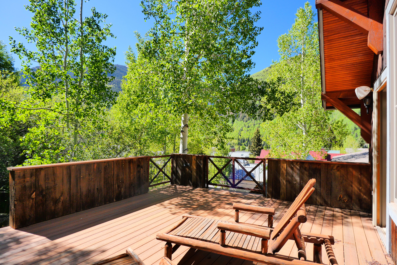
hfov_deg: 90.0
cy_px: 132
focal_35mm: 18
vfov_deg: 67.4
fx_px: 198
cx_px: 198
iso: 800
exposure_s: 1/640
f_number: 4.5
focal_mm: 9
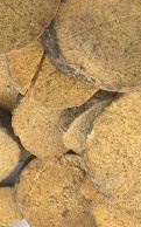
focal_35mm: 118
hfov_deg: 11.0
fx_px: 727
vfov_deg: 16.8
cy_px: -59
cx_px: 0
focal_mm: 5.75
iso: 320
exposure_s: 1/100
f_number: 2
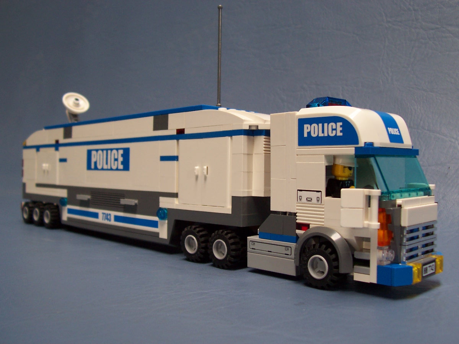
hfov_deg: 50.1
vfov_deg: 38.7
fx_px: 491
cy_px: 172
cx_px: 230
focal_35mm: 37
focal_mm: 5.6
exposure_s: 1/60
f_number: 2.8
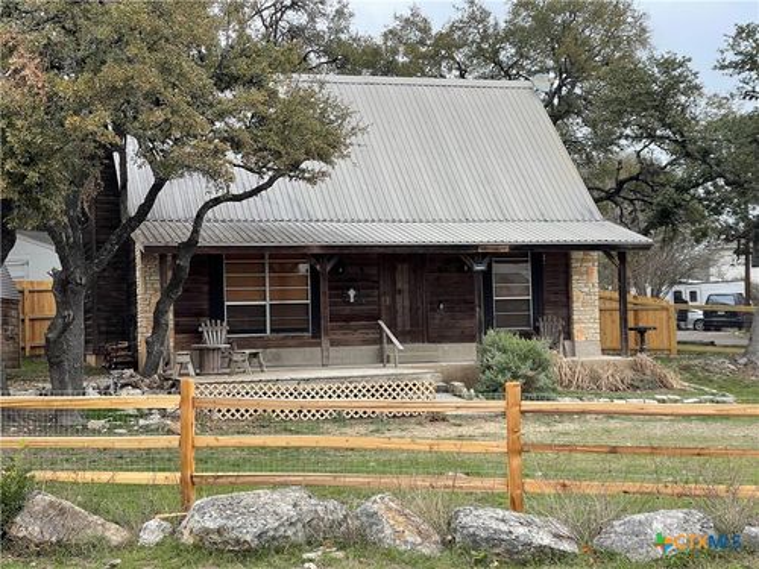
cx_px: 380
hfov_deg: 30.3
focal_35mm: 64
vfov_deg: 22.9
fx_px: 1403
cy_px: 284
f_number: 2.2
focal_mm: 7.5
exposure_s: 1/142
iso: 20
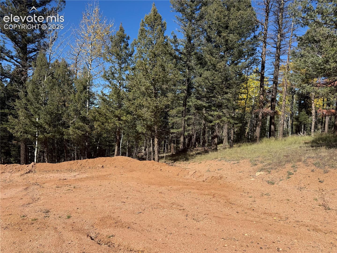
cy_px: 126
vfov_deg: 56.8
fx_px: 234
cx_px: 168
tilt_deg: -3.0
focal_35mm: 24
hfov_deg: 71.6
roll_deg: -2.1
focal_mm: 6.76
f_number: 1.78
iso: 80
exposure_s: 1/4167
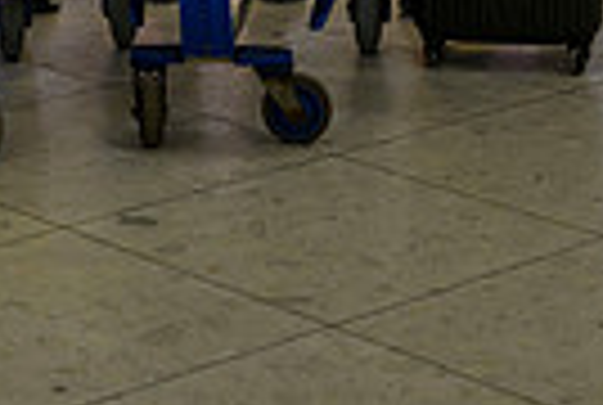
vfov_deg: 7.8
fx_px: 2753
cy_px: -585
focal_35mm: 164
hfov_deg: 12.4
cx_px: 112
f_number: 3.5
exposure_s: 1/400
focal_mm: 49
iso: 3200
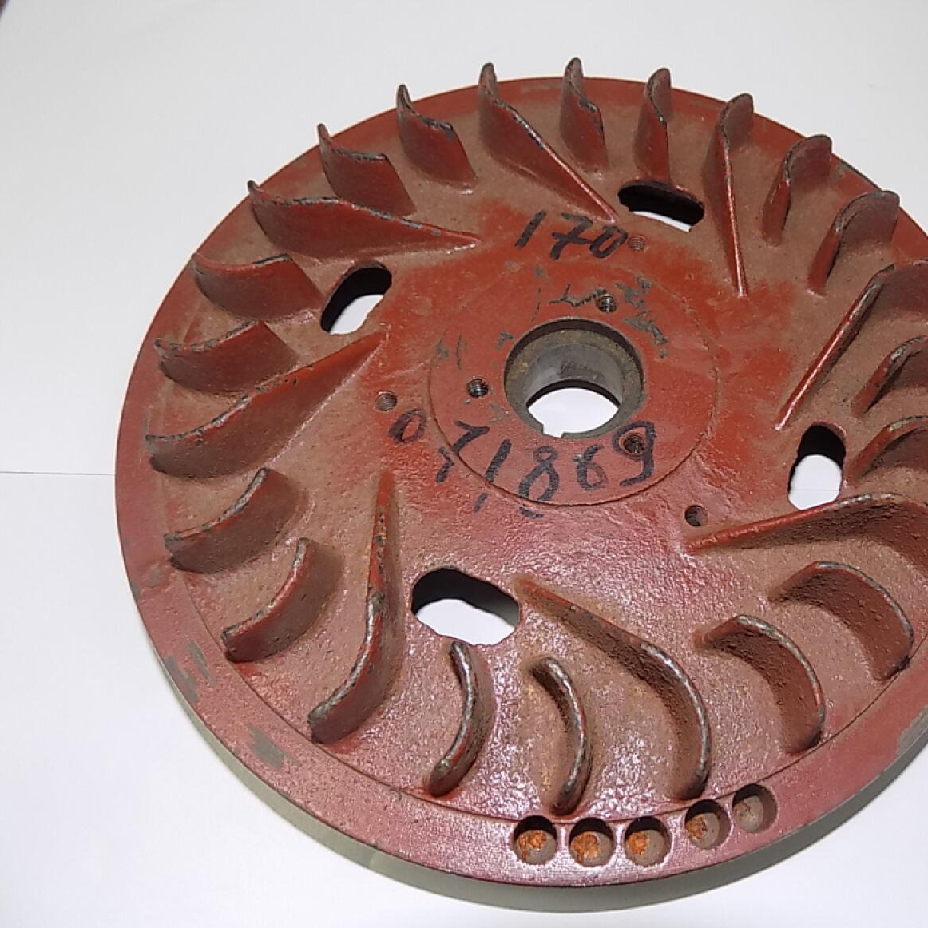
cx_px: 600
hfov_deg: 56.4
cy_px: 459
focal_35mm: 28
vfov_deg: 57.3
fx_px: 849
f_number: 3.1
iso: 200
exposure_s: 1/30
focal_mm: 4
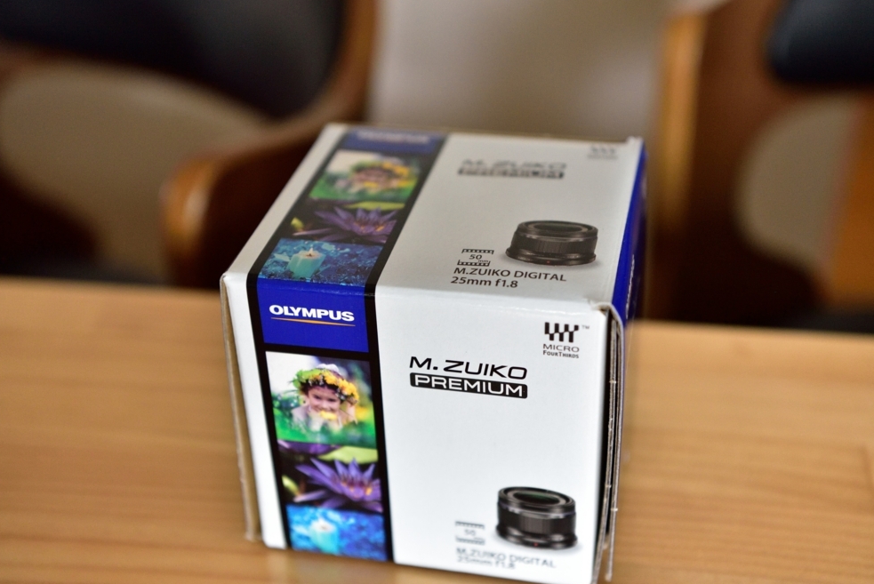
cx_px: 453
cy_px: 303
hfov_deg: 39.6
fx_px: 1215
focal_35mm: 50
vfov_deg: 27.0
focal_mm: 48
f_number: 3.5
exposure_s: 1/80
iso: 2000
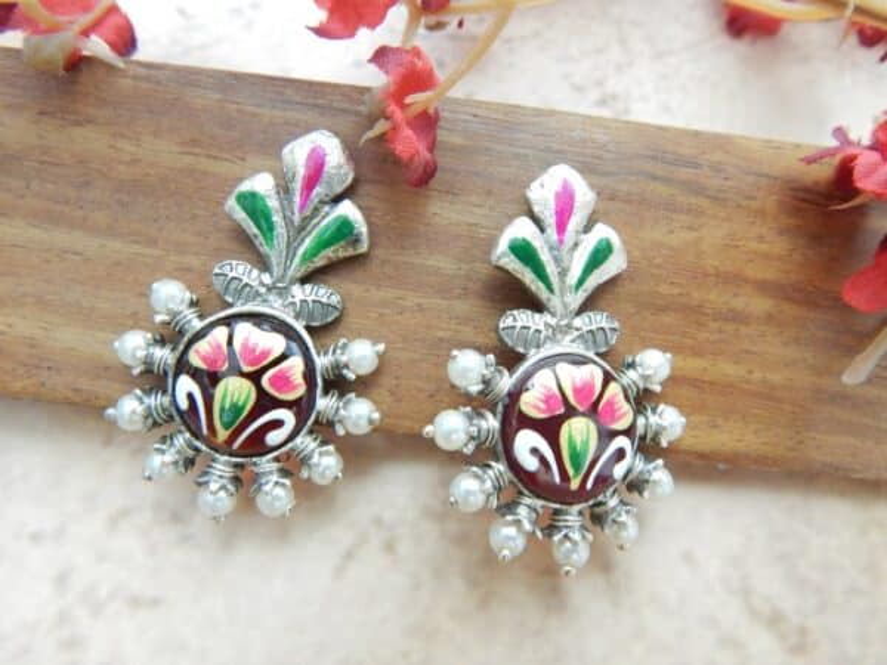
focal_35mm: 25
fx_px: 641
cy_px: 332
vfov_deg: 54.9
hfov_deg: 69.4
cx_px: 444
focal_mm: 4.5
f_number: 3.1
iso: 500
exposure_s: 1/8
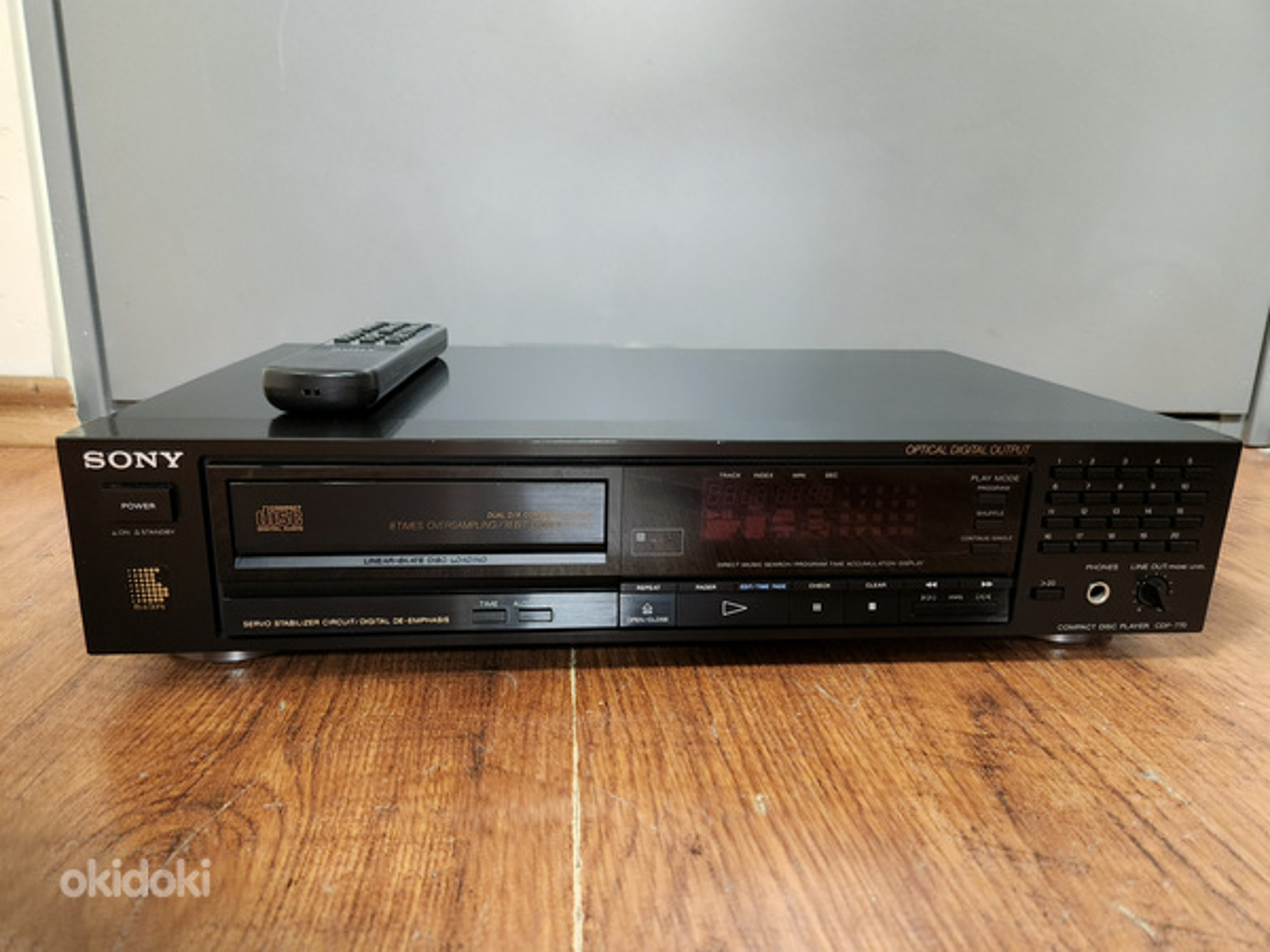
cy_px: 476
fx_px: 844
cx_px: 635
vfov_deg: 58.9
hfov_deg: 73.9
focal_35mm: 23
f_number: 1.8
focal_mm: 5.4
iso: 640
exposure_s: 1/33
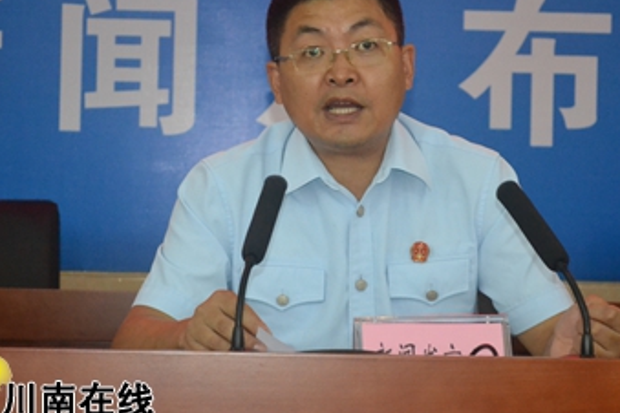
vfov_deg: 11.3
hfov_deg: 16.8
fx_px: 2096
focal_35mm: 122
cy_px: 160
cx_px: 304
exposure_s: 1/60
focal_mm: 55
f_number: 5.6
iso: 3200
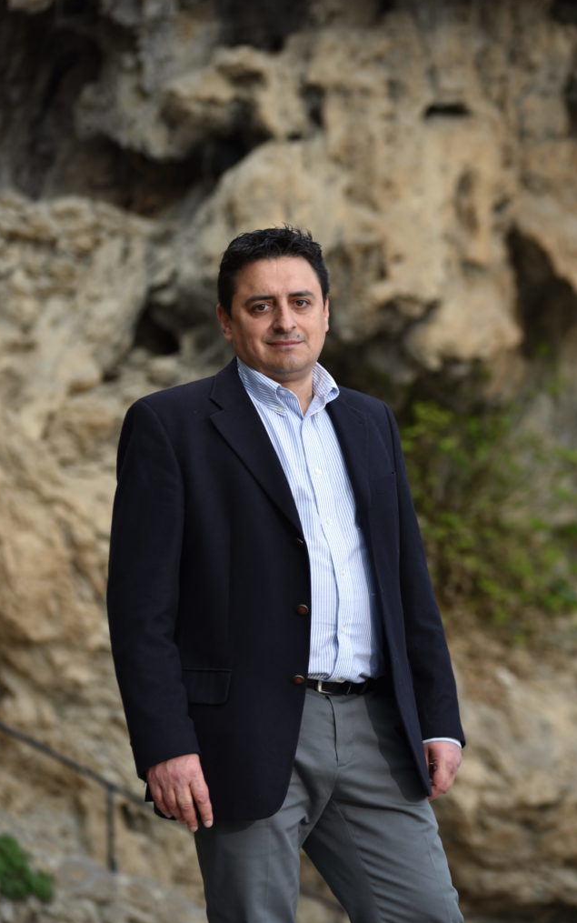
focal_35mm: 108
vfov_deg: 19.3
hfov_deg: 12.1
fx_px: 2715
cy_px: 460
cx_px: 303
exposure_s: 1/160
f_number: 4.5
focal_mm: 105
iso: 200
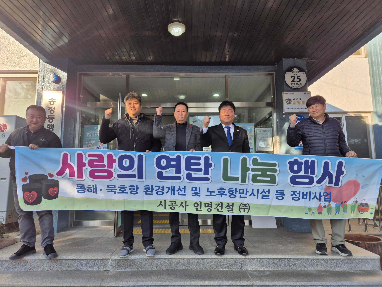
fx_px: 254
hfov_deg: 73.9
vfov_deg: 58.9
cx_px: 191
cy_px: 144
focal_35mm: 23
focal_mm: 5.4
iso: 25
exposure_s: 1/810
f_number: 1.8
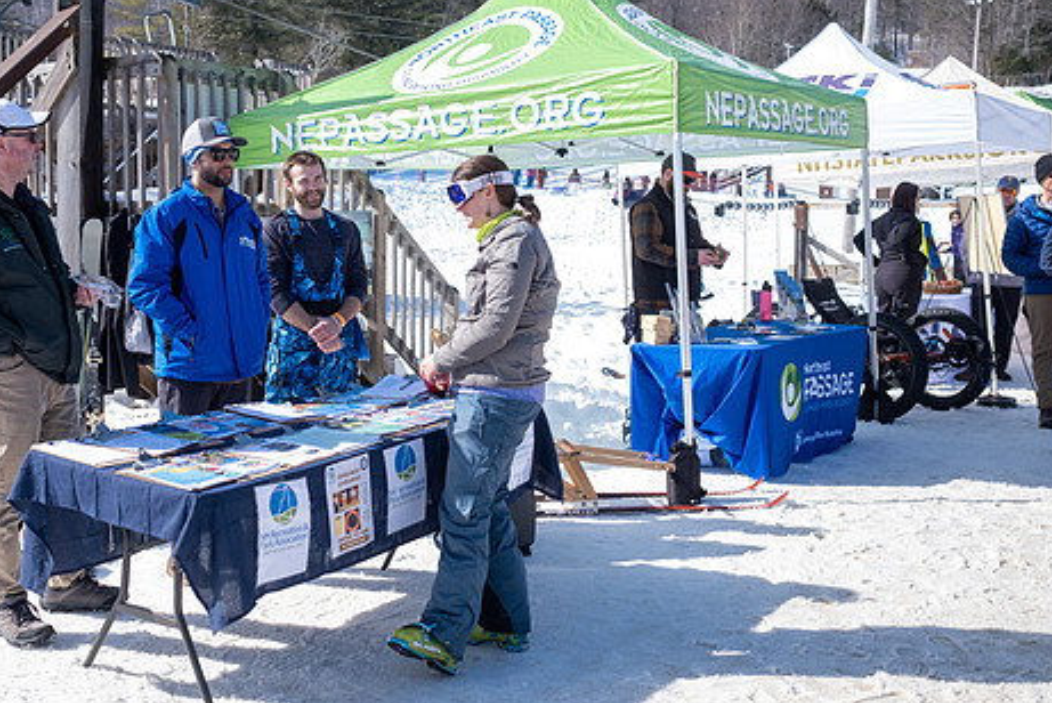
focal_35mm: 44
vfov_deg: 30.6
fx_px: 1287
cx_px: 418
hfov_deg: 44.2
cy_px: 341
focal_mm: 23
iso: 320
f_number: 4
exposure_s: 1/1000
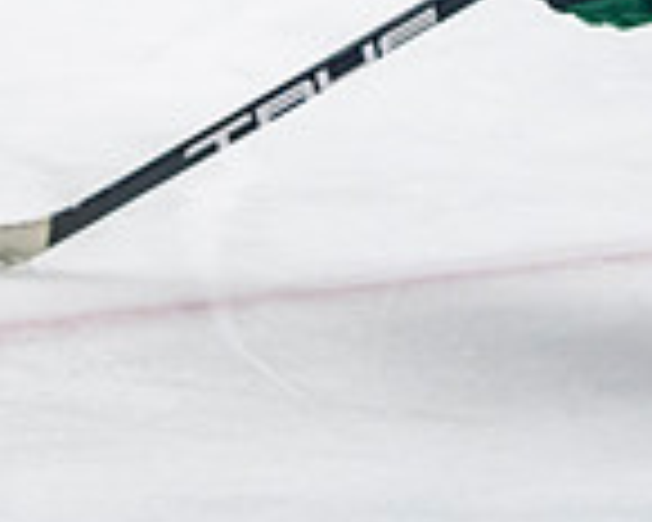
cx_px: 540
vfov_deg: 2.9
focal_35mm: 525
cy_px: -522
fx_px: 10131
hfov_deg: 3.7
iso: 3200
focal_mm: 112
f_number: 3.2
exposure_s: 1/640
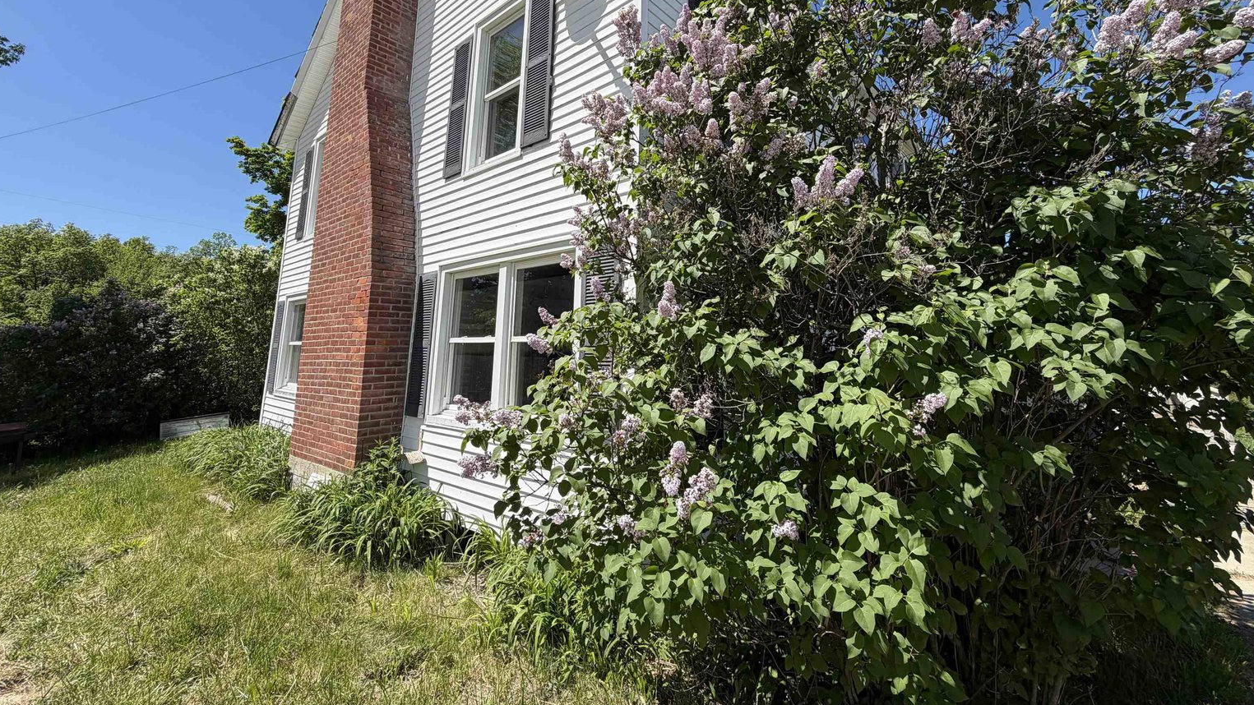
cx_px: 647
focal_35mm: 16
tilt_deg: +10.1
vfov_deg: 65.8
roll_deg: +0.1
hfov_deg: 99.3
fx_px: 532
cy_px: 254
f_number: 2.2
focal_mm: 2.22
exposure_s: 1/770
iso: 25
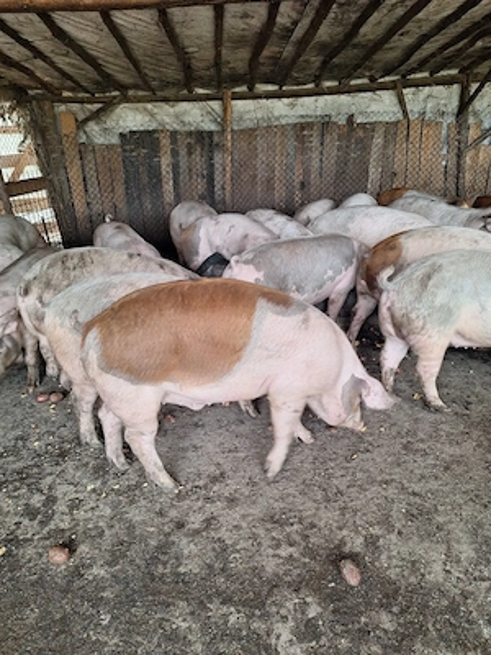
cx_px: 246
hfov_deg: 58.9
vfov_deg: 73.9
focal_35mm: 23
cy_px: 328
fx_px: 435
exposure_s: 1/50
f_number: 1.8
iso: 250
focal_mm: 5.54
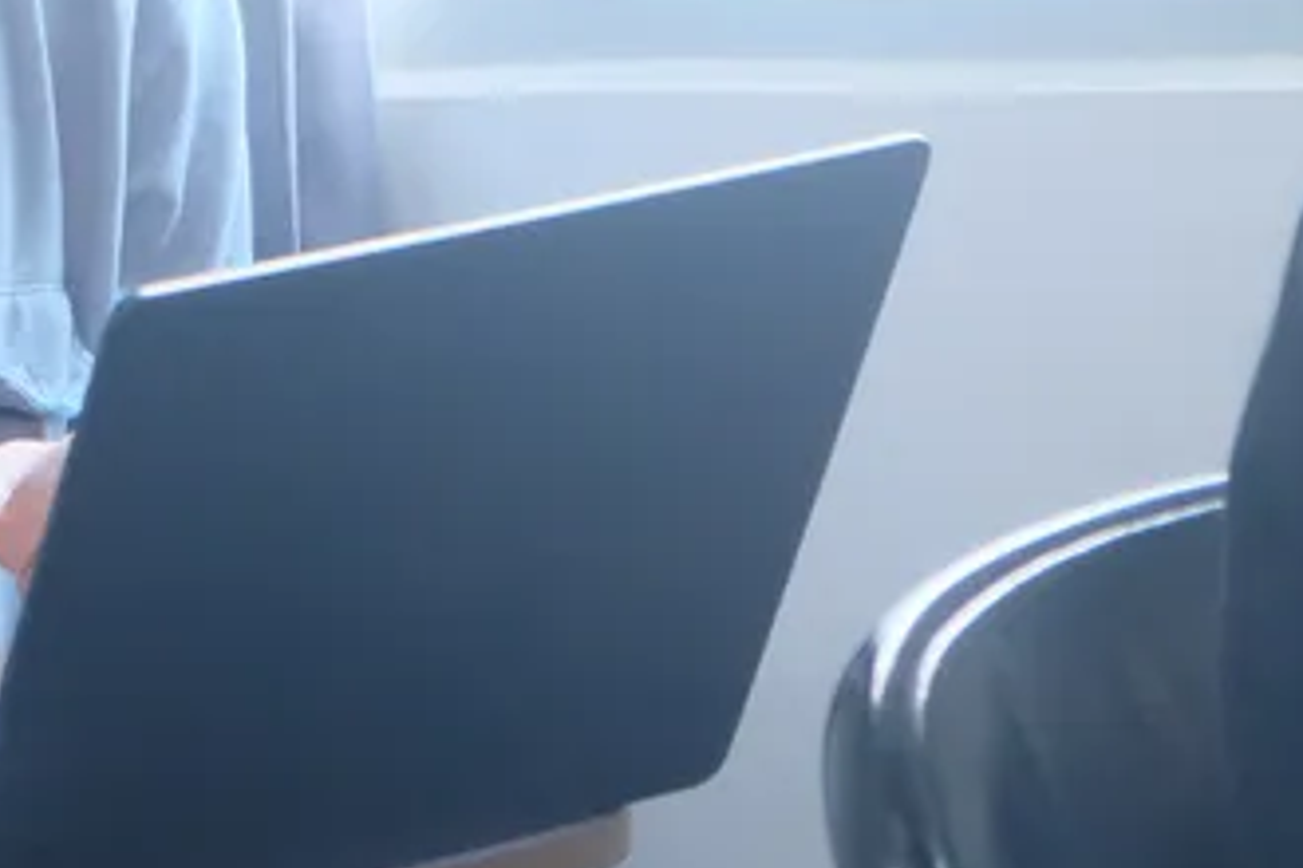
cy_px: 0
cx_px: -126
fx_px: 8650
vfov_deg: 5.7
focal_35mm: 239
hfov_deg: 8.5
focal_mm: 48.4
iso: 4000
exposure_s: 1/60
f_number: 4
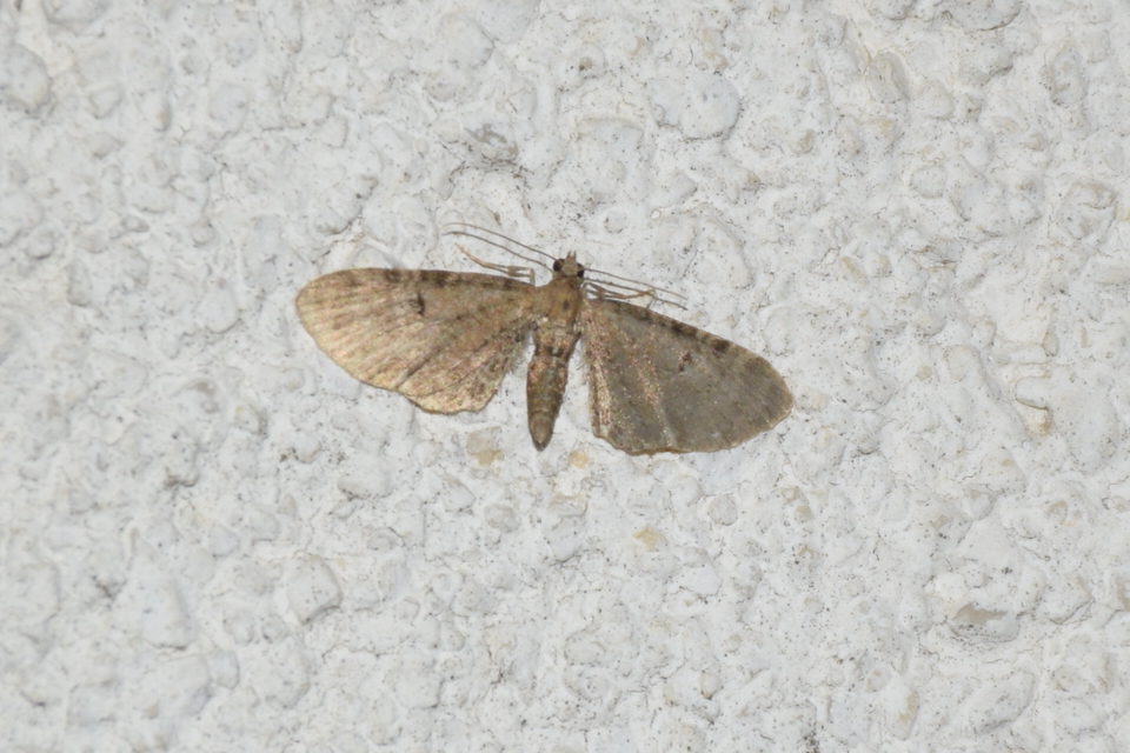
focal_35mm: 210
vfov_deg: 6.5
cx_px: 565
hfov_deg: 9.8
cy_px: 376
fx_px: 6591
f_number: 7.1
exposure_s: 1/60
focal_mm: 140
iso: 320
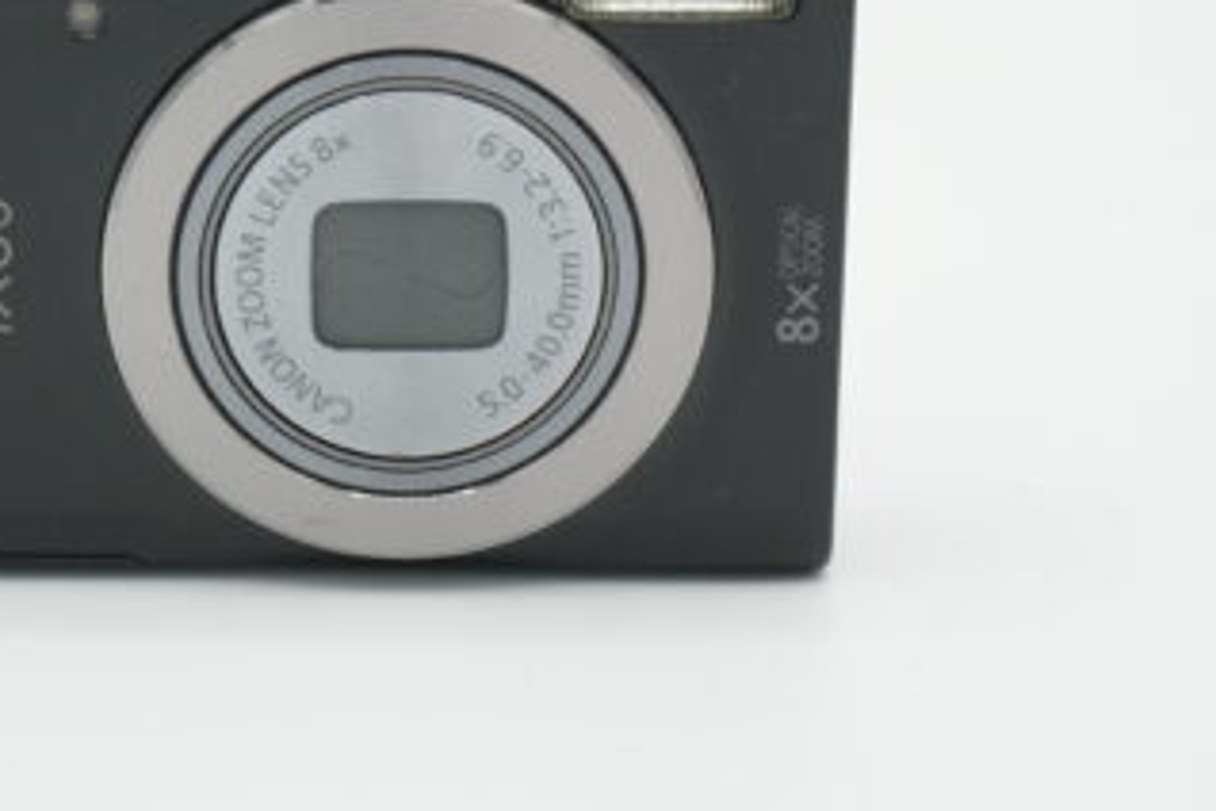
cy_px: 233
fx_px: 5742
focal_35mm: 170
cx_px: 264
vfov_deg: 8.1
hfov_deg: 12.0
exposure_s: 1/100
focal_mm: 60
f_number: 14
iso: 400
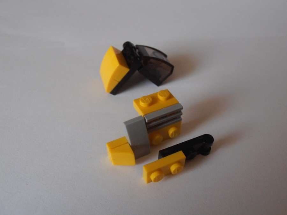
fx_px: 307
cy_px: 108
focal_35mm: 37
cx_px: 144
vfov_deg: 38.7
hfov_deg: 50.1
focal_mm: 6.61
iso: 125
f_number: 3.9
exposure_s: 1/30
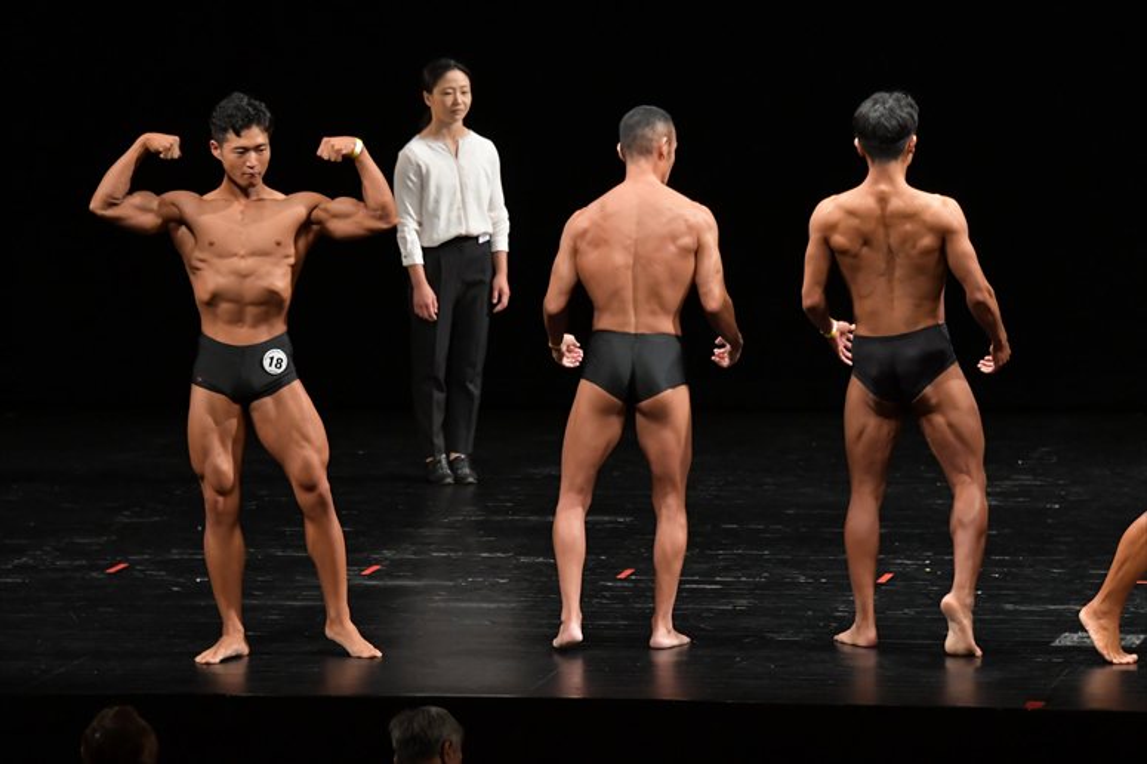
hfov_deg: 9.5
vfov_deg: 6.3
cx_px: 574
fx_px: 6911
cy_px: 382
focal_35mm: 217
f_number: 5.6
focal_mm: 145
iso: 3200
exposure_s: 1/400
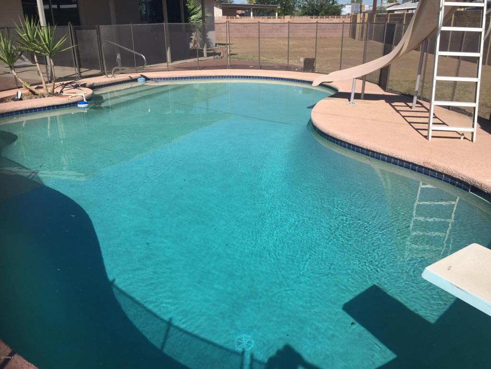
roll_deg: -1.2
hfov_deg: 61.7
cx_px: 246
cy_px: 184
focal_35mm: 29
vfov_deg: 48.2
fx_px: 411
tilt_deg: -19.9
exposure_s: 1/3597
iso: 32
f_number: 2.2
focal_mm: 4.15
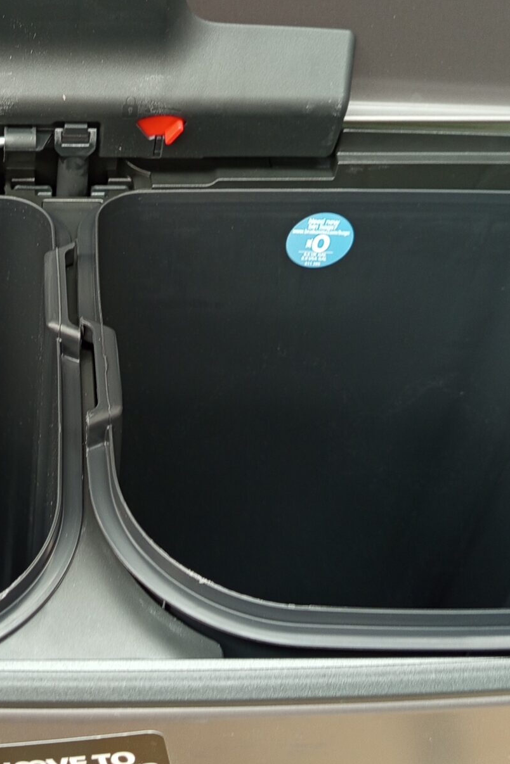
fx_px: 1126
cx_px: 47
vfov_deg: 37.5
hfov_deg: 24.7
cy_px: 353
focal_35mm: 53
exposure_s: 1/50
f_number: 1.7
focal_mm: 5.24
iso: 284
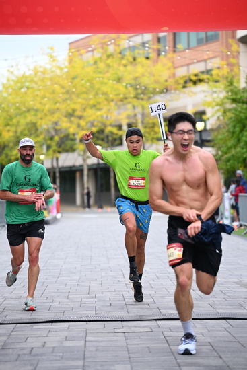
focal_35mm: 104
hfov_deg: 13.2
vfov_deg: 19.6
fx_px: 1070
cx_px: 124
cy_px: 185
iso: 1000
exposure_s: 1/1600
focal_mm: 104
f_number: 2.8
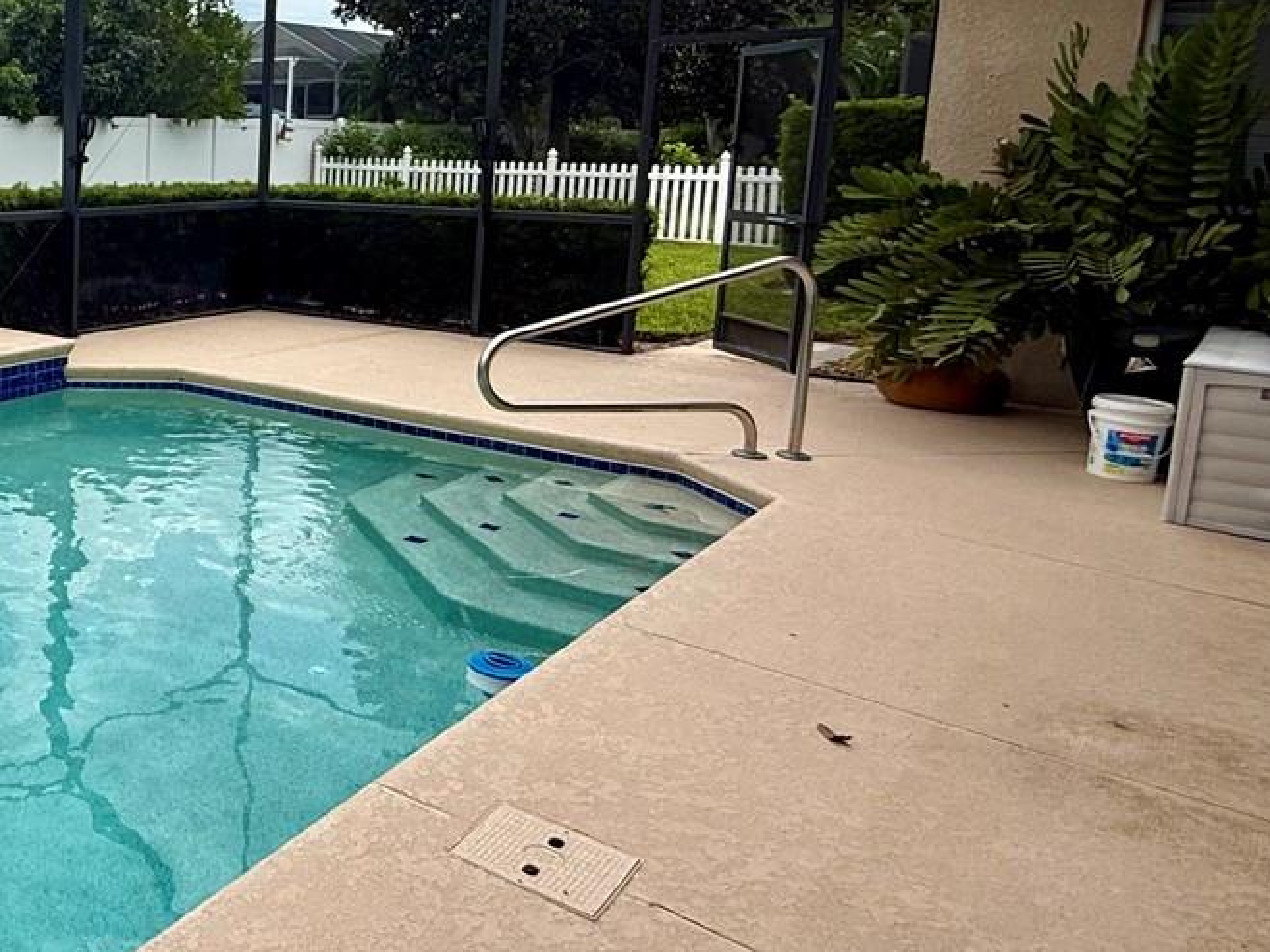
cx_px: -93
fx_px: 1247
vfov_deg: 41.2
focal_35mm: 34
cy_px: 304
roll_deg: -1.0
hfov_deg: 43.3
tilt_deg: -8.1
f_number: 2.2
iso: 50
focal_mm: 2.22
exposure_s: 1/1017
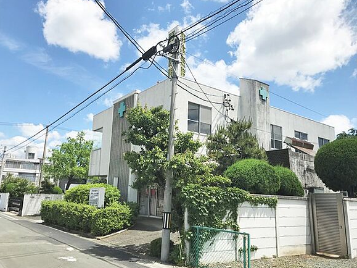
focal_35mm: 29
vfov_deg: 48.2
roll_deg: -2.3
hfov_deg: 61.7
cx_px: 174
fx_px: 299
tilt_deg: +13.5
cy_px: 136
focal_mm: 3.99
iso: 20
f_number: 1.8
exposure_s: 1/3195
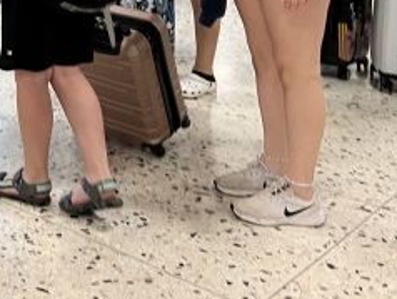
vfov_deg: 16.9
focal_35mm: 80
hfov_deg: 22.3
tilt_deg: -2.8
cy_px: -140
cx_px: -93
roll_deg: -1.4
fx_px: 918
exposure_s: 1/60
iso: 125
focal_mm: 5.7
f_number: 1.5
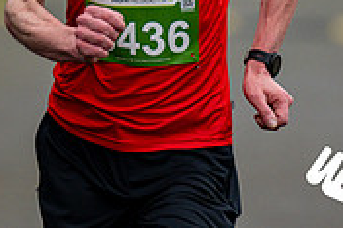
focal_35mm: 1480
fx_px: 14088
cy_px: -146
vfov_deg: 0.9
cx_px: 133
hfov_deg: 1.4
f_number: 2.8
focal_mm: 300
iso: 320
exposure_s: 1/1600
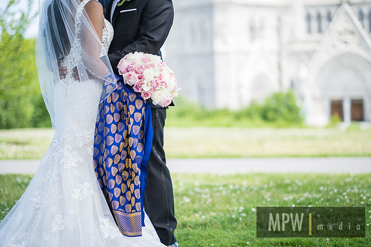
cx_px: 186
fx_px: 866
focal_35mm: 84
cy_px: 124
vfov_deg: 16.3
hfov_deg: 24.2
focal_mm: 56
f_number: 1.2
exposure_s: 1/2000
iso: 160
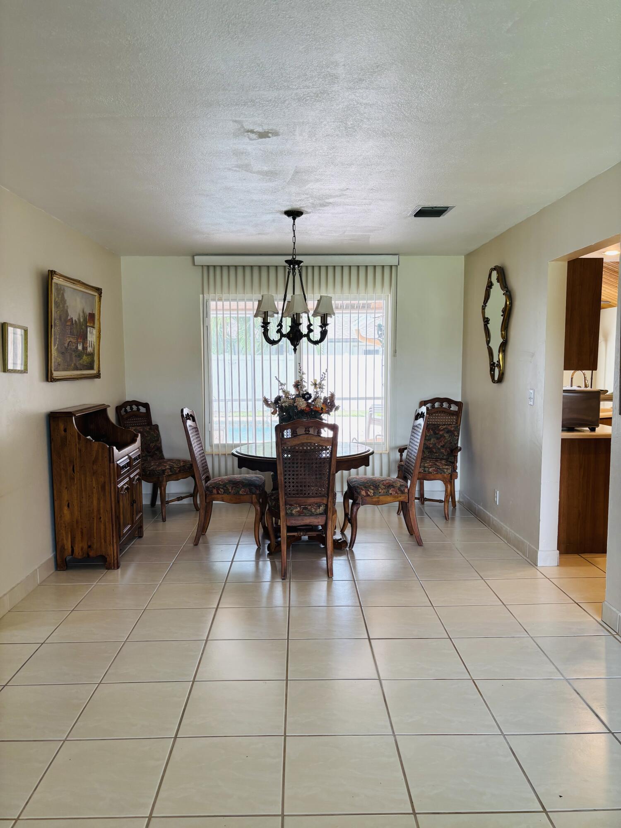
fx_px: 622
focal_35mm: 26
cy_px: 414
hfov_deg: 53.1
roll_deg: -0.3
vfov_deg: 67.3
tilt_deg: -4.5
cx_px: 310
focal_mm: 5.96
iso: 80
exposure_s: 1/60
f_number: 1.6
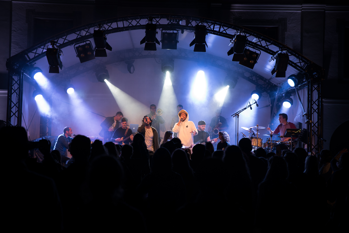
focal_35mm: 65
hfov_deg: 30.9
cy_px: 116
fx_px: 630
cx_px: 174
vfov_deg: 20.9
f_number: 3.2
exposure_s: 1/125
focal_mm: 65
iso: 500
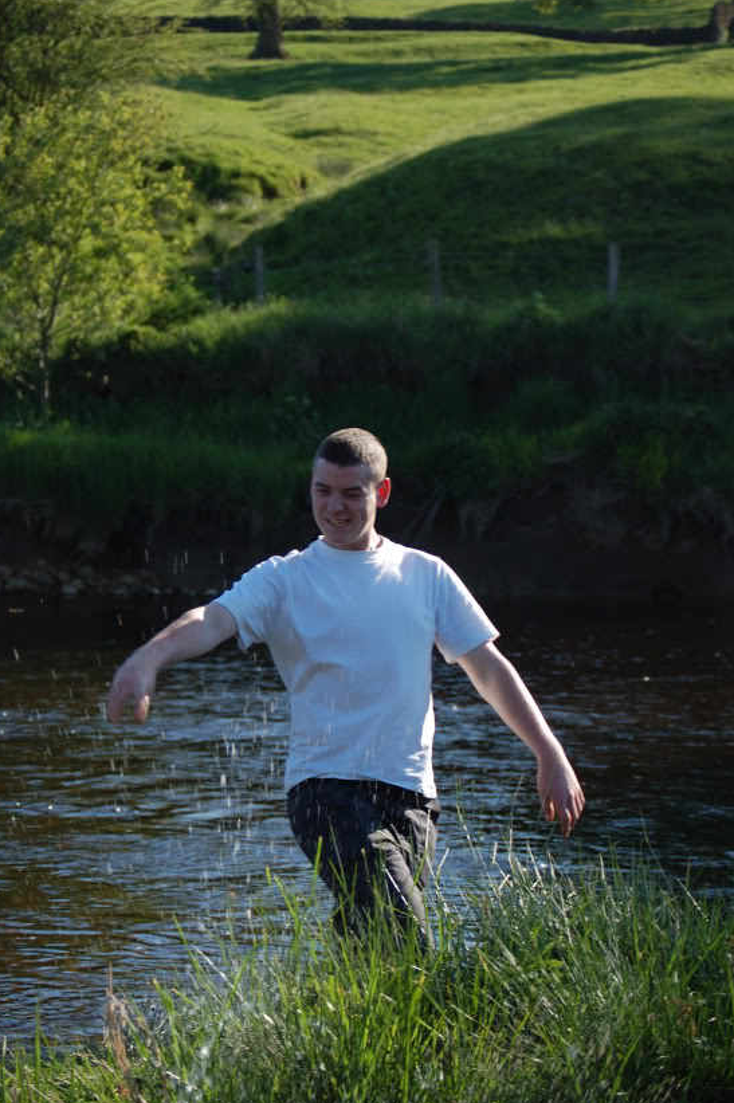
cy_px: 595
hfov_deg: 13.3
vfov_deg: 19.9
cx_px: 322
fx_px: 3142
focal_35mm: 103
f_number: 4.5
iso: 200
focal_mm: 55
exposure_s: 1/250
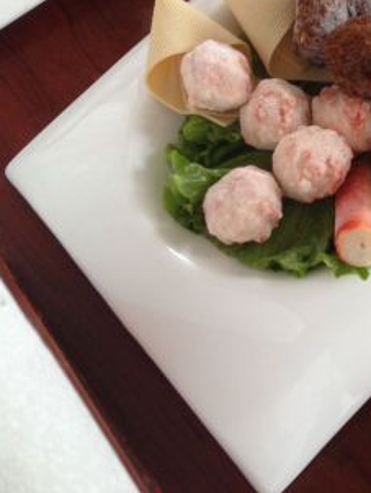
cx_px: 413
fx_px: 1156
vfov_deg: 23.4
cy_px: 34
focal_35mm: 81
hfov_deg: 17.6
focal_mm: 4.28
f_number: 2.4
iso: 50
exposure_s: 1/40
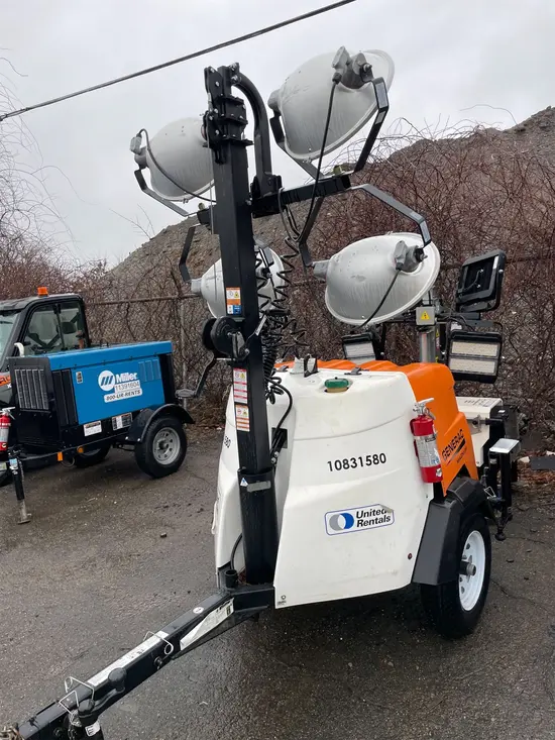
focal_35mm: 26
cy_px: 370
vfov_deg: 67.3
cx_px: 278
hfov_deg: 53.1
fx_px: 556
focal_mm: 4.2
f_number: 1.6
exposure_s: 1/294
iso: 32
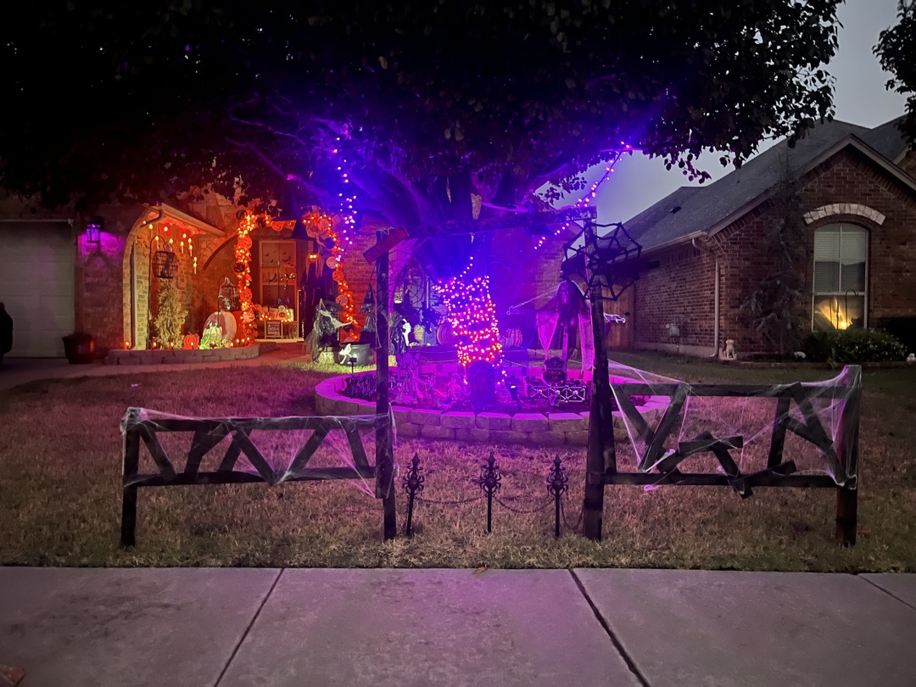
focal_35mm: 26
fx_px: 688
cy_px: 344
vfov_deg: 53.1
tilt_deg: -2.6
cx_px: 458
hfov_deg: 67.3
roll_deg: -0.6
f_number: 1.6
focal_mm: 5.1
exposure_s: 1/5
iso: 1000
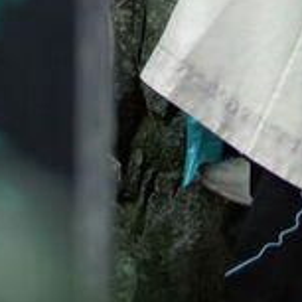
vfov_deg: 2.8
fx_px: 6130
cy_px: -666
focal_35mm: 621
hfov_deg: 2.8
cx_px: 93
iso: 200
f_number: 2.8
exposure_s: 1/250
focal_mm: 70
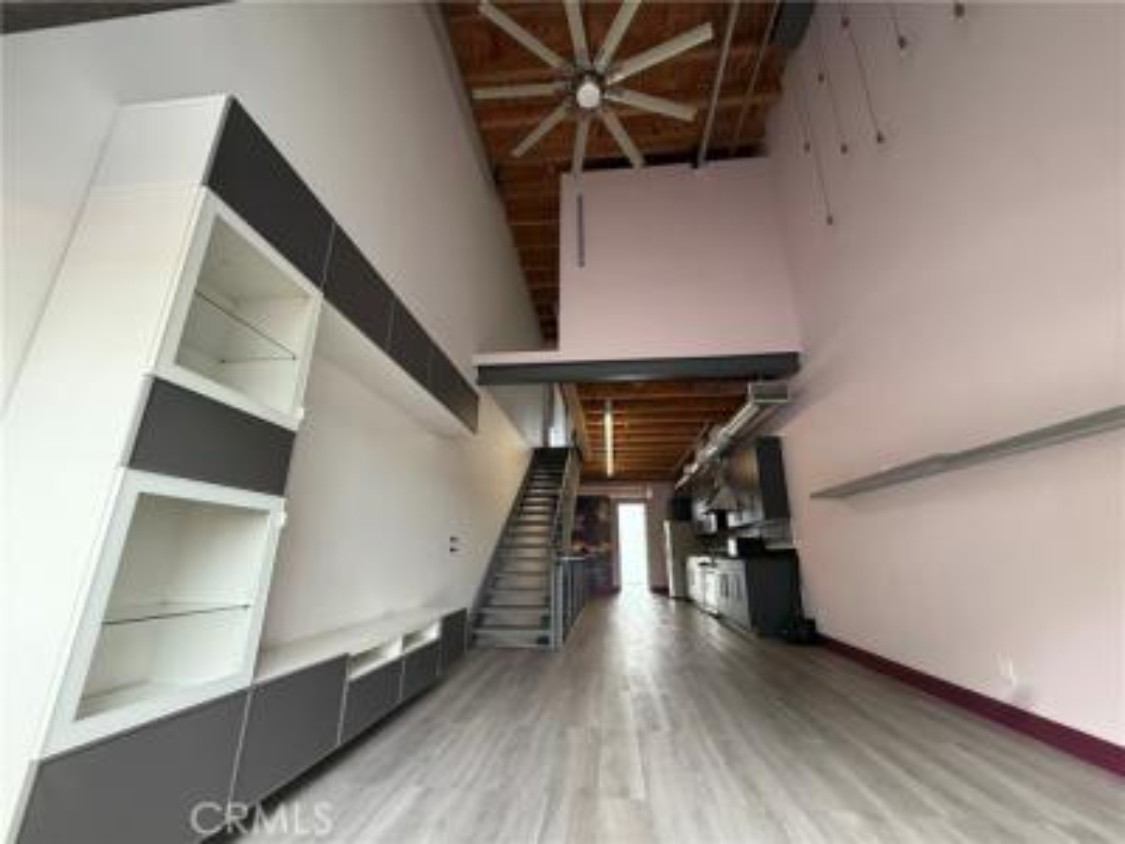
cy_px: 422
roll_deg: +0.3
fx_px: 455
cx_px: 562
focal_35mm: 14
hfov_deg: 102.1
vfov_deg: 85.7
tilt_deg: +16.8
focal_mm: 2.22
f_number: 2.2
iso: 250
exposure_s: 1/120
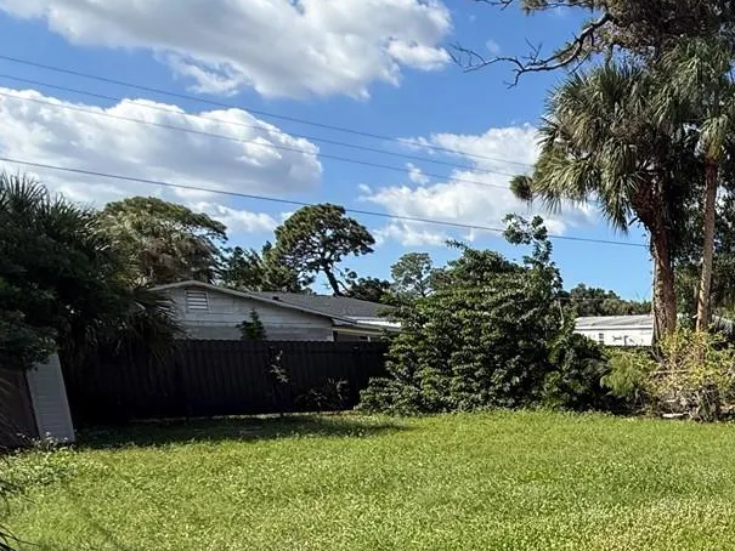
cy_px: 522
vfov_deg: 35.7
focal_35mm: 37
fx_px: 786
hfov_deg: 39.8
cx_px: 826
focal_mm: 2.22
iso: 50
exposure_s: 1/1312
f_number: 2.2
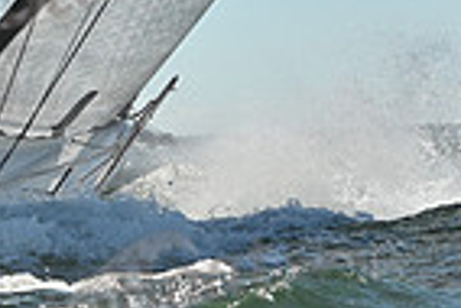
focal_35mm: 286
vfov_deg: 4.8
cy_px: -154
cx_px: -260
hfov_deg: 7.1
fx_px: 3666
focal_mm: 70
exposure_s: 1/2500
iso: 320
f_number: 8
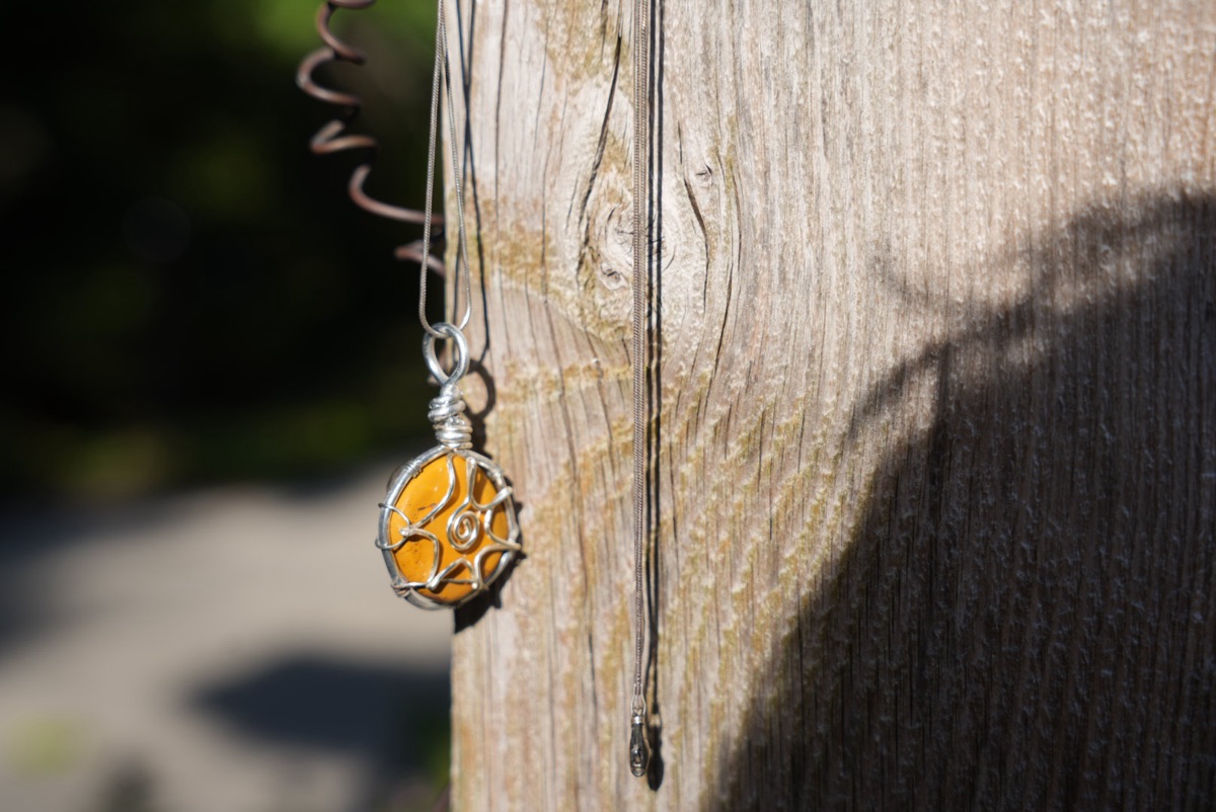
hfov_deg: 34.5
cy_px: 406
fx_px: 1957
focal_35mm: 58
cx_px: 608
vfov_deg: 23.5
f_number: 4.5
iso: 100
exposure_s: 1/500
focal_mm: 57.9
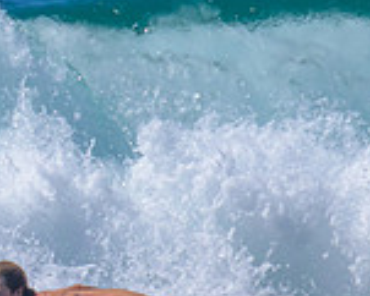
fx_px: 38954
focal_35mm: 3555
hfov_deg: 0.5
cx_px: -150
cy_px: 177
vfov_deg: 0.4
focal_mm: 800
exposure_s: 1/2000
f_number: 11
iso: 640
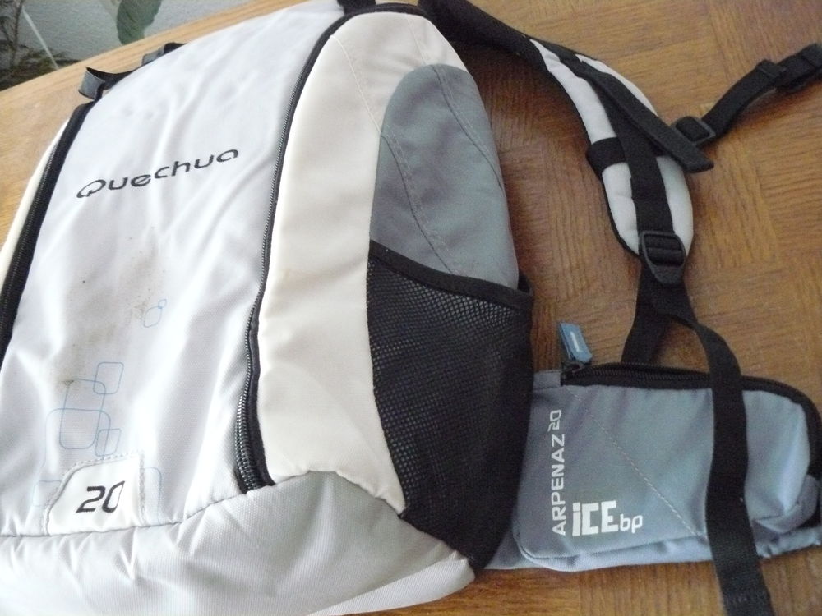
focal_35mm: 36
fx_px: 855
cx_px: 411
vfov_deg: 39.7
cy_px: 308
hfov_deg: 51.4
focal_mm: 6
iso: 800
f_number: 2.8
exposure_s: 1/8
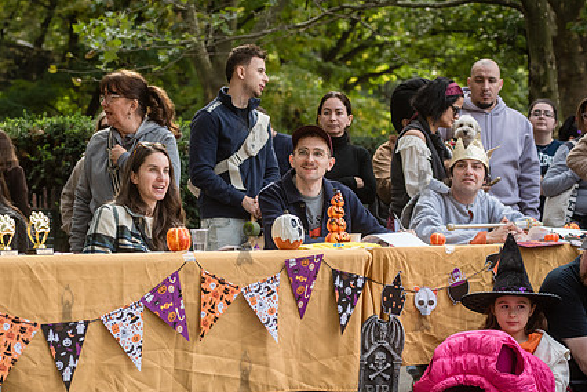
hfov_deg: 18.7
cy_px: 241
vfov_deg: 12.6
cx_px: 244
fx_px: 1777
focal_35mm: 109
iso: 1000
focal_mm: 80
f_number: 5
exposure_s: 1/800
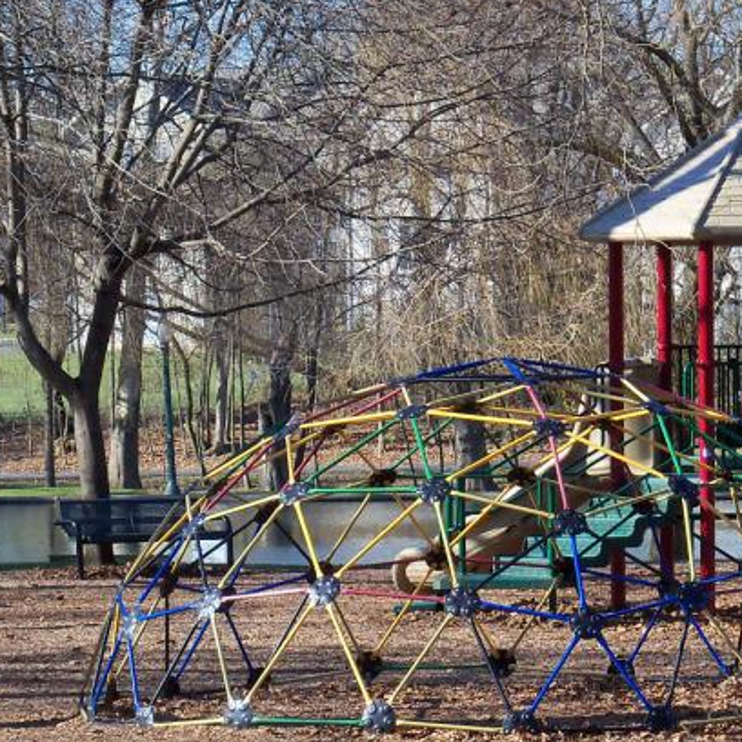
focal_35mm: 204
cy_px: 566
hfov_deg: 8.5
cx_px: 707
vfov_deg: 8.6
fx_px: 4947
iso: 80
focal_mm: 16.3
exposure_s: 1/250
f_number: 4.2
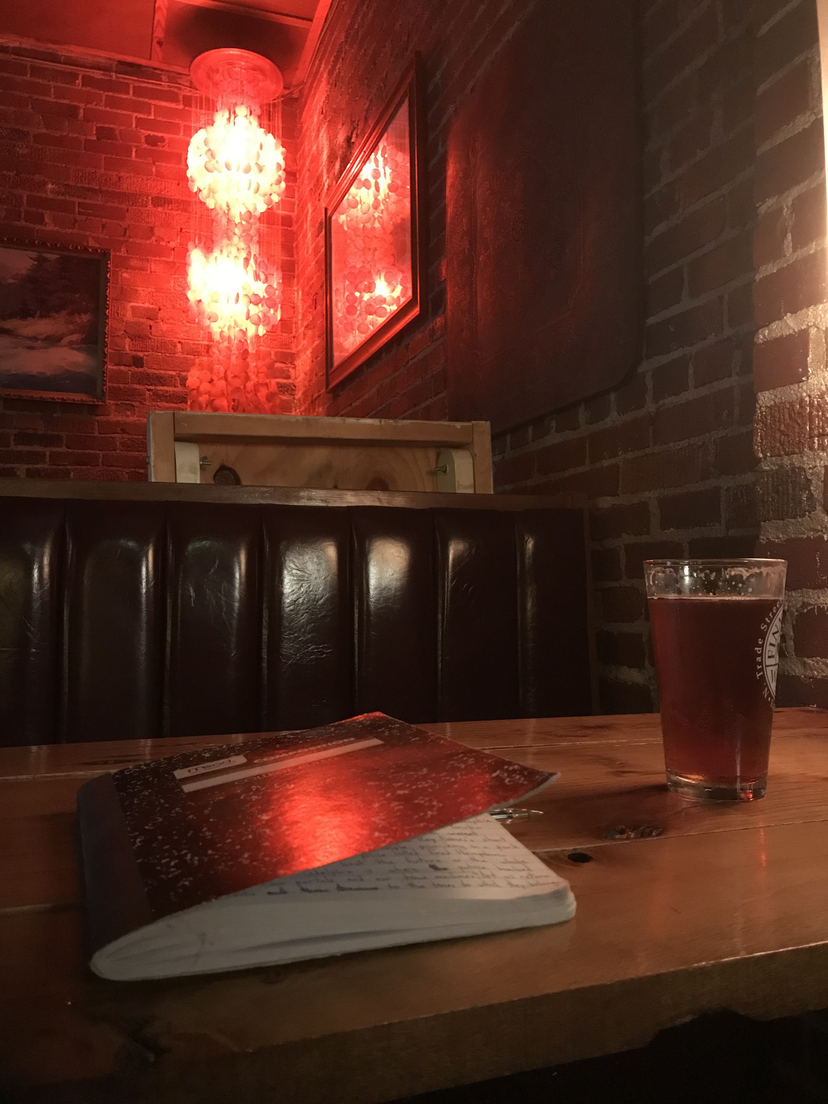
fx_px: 893
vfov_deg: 63.4
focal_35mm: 28
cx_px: 414
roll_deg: +0.1
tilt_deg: +2.5
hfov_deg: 49.7
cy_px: 552
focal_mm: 3.99
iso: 160
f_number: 1.8
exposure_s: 1/4
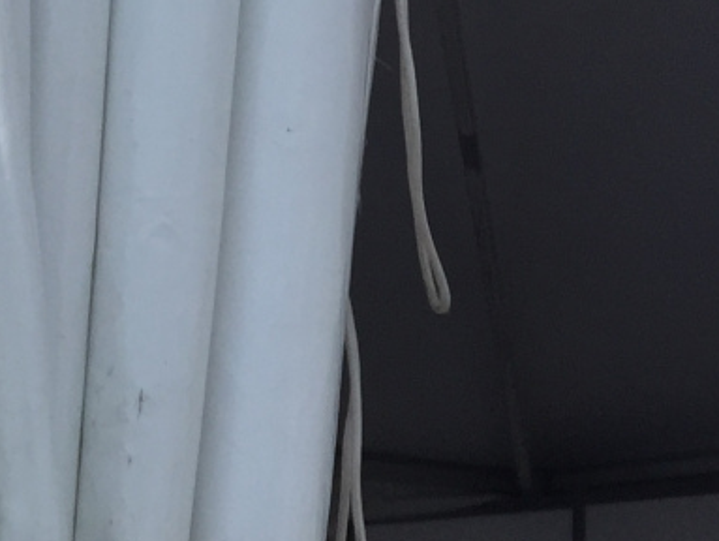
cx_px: 1269
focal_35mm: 121
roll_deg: -0.2
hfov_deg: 14.4
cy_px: 642
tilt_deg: +3.0
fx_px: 2516
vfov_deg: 12.0
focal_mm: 4.15
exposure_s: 1/2825
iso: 32
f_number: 2.2
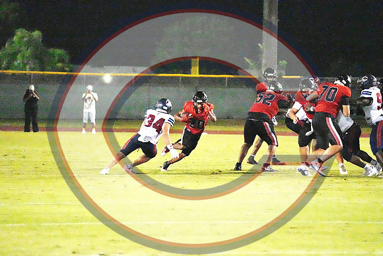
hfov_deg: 8.4
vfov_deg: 5.6
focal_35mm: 245
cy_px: 128
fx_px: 2607
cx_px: 192
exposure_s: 1/1250
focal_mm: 245
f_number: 5.6
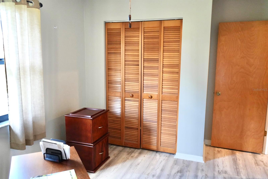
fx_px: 216
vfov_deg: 45.0
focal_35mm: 29
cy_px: 90
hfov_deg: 63.6
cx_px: 134
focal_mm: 29
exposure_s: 1/160
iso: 4000
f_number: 3.5
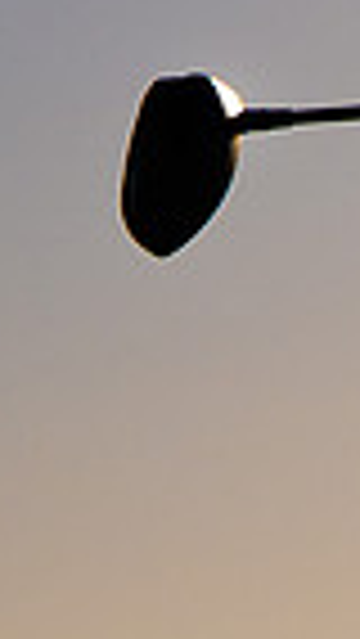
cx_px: 1544
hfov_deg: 1.3
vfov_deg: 2.4
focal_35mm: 910
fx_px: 15425
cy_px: 559
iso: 80
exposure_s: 1/5000
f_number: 2.8
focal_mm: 85
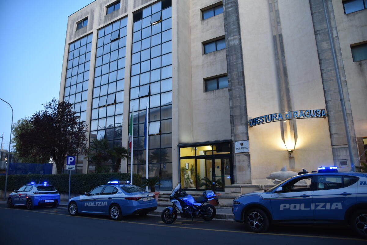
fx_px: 245
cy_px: 122
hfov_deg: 73.7
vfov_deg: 53.2
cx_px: 184
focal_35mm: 24
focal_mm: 24
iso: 800
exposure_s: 1/60
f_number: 4
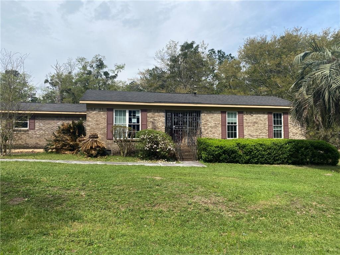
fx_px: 255
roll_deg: -1.0
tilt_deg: +3.8
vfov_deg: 53.1
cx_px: 170
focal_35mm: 26
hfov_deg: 67.3
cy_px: 128
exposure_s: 1/2890
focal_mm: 4.25
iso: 32
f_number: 1.8
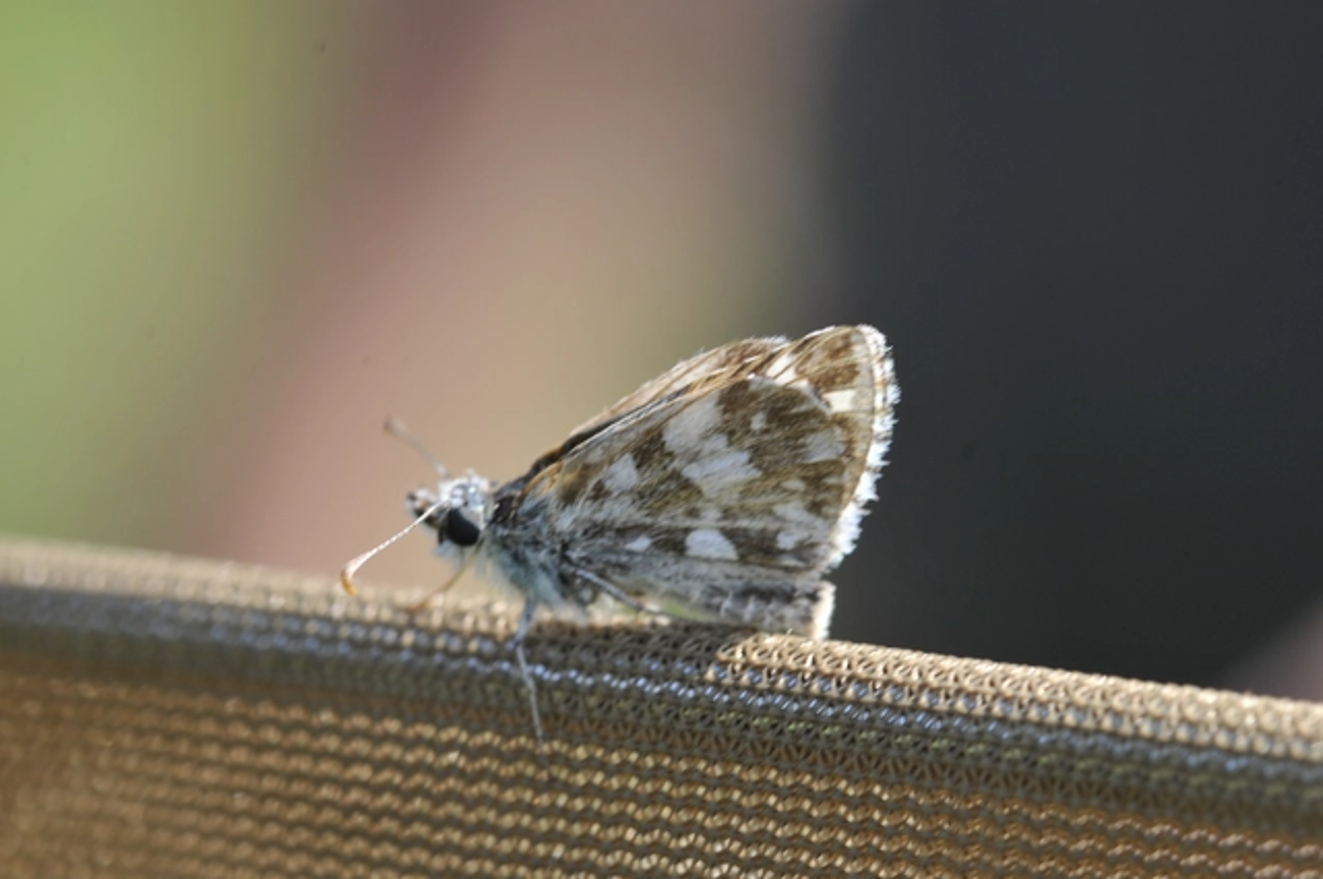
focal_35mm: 158
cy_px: 440
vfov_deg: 8.7
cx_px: 662
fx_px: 5781
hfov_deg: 13.1
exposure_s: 1/160
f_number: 13
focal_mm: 105
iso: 250
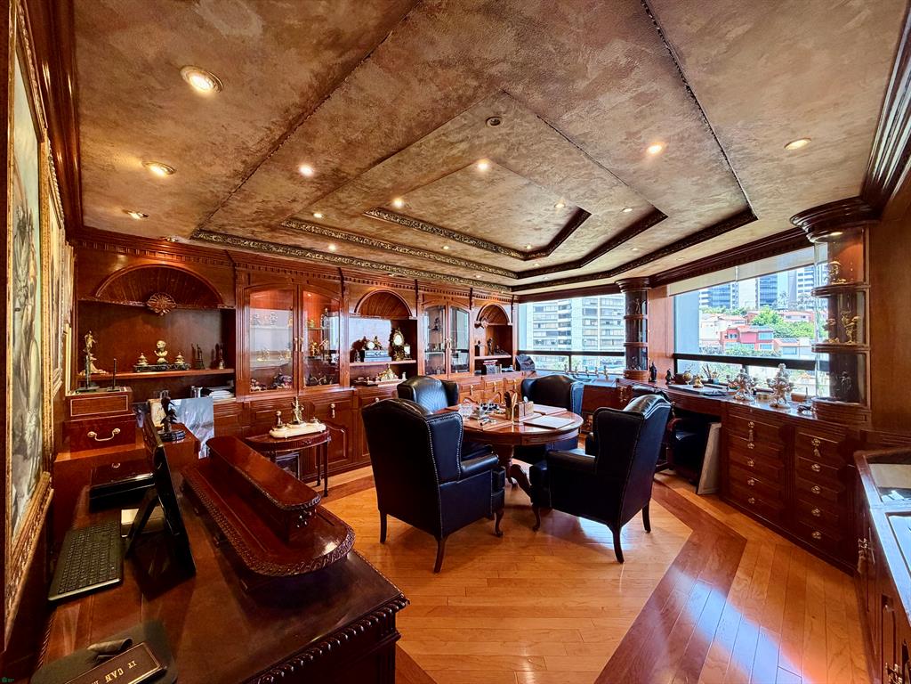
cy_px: 342
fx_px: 368
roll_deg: +0.2
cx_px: 456
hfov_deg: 102.1
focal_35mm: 14
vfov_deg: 85.7
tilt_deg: -0.5
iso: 320
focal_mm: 2.22
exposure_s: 1/60
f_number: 2.2
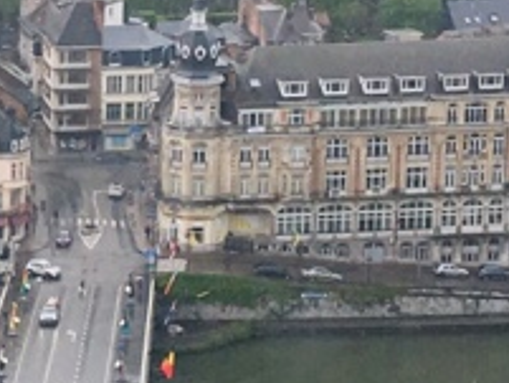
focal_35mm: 192
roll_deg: +1.1
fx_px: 2825
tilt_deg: -12.0
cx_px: -263
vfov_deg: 7.7
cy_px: 117
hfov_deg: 10.0
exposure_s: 1/450
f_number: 2.2
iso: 25
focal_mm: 4.15
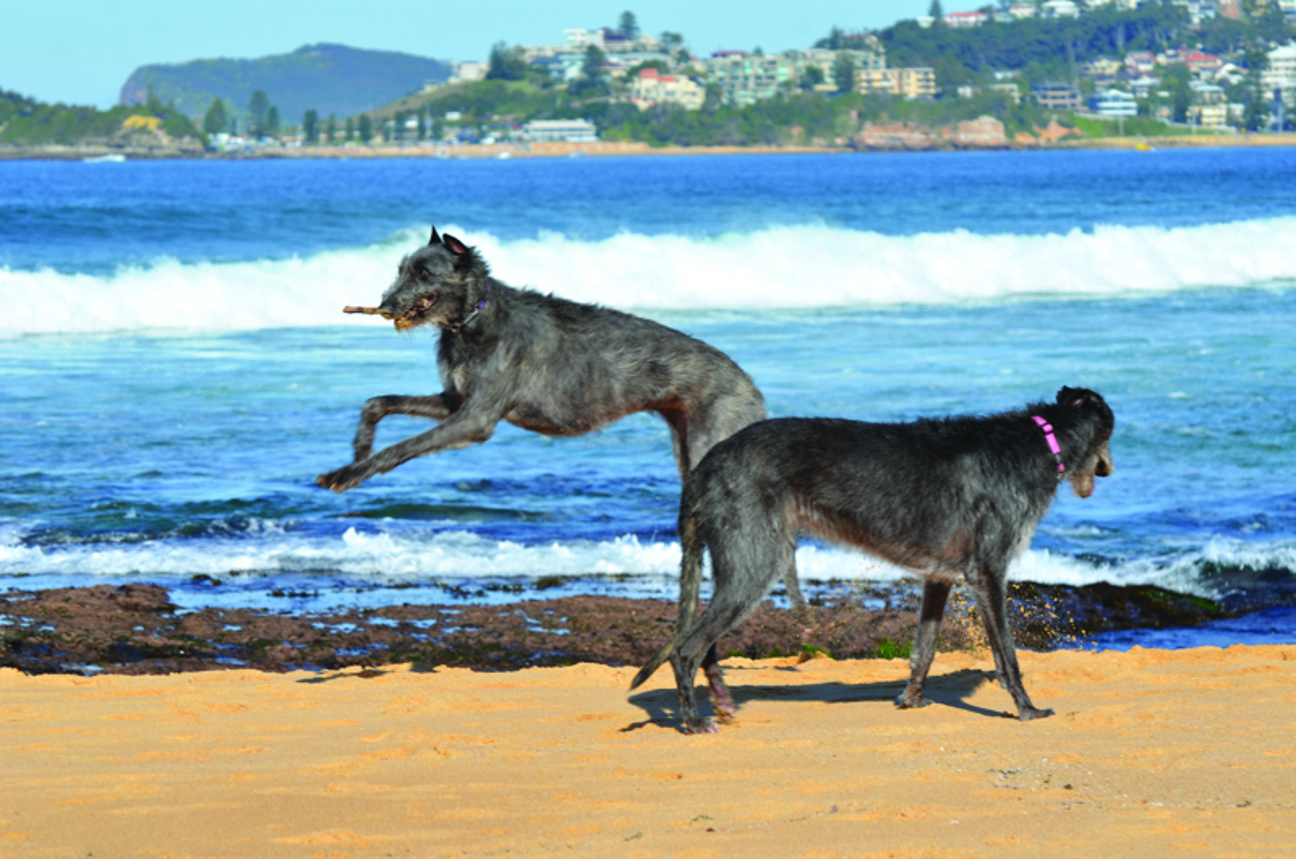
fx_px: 6036
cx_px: 648
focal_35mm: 168
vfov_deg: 8.1
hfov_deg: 12.3
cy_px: 430
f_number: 9
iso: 100
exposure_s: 1/320
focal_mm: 112
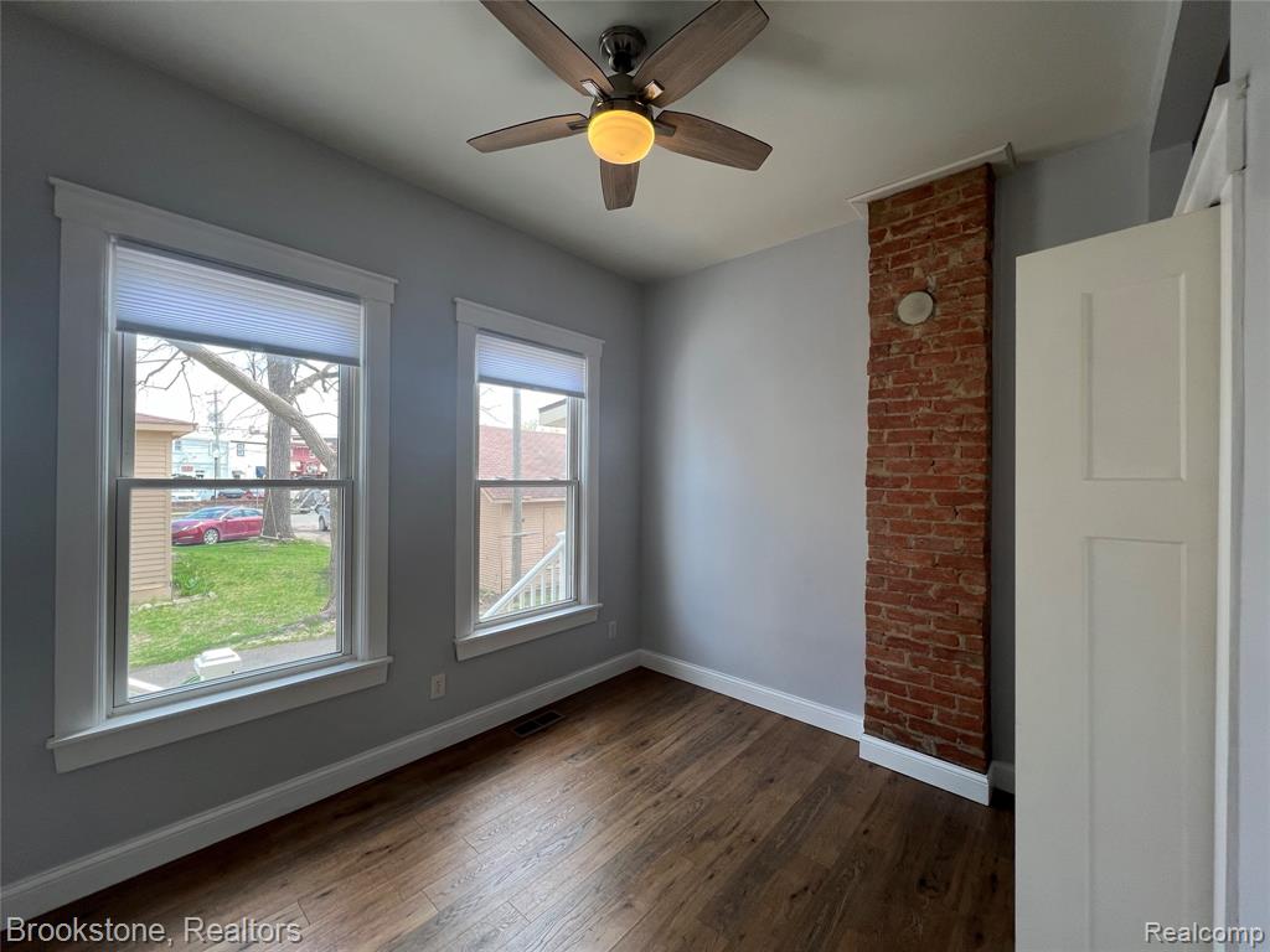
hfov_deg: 106.2
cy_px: 476
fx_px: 477
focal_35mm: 13
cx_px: 635
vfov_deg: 89.9
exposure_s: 1/120
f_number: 1.8
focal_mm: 1.57
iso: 40
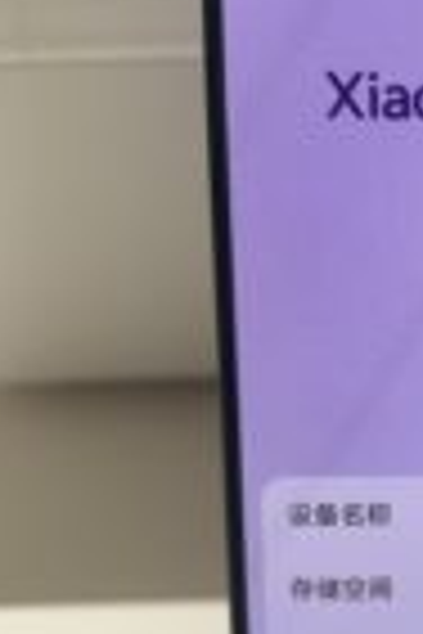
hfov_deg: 18.1
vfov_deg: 29.2
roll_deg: +0.6
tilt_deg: -32.4
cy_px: 342
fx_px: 1216
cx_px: 580
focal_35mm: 69
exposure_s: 1/328
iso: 50
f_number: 1.6
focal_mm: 5.96
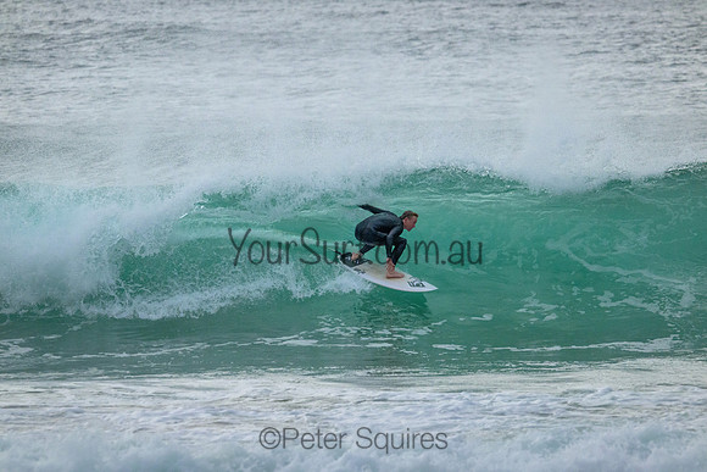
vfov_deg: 2.9
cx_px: 354
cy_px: 236
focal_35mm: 470
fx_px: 9232
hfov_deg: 4.4
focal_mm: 470
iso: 4500
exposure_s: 1/2000
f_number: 10
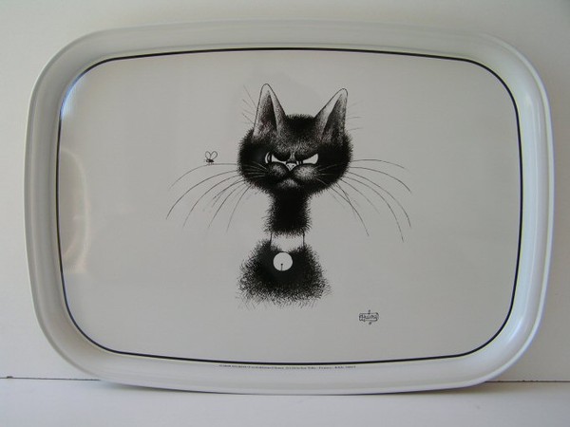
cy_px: 214
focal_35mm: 38
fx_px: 626
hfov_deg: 49.0
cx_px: 285
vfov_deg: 37.7
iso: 50
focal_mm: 6.3
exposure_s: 1/60
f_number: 3.5
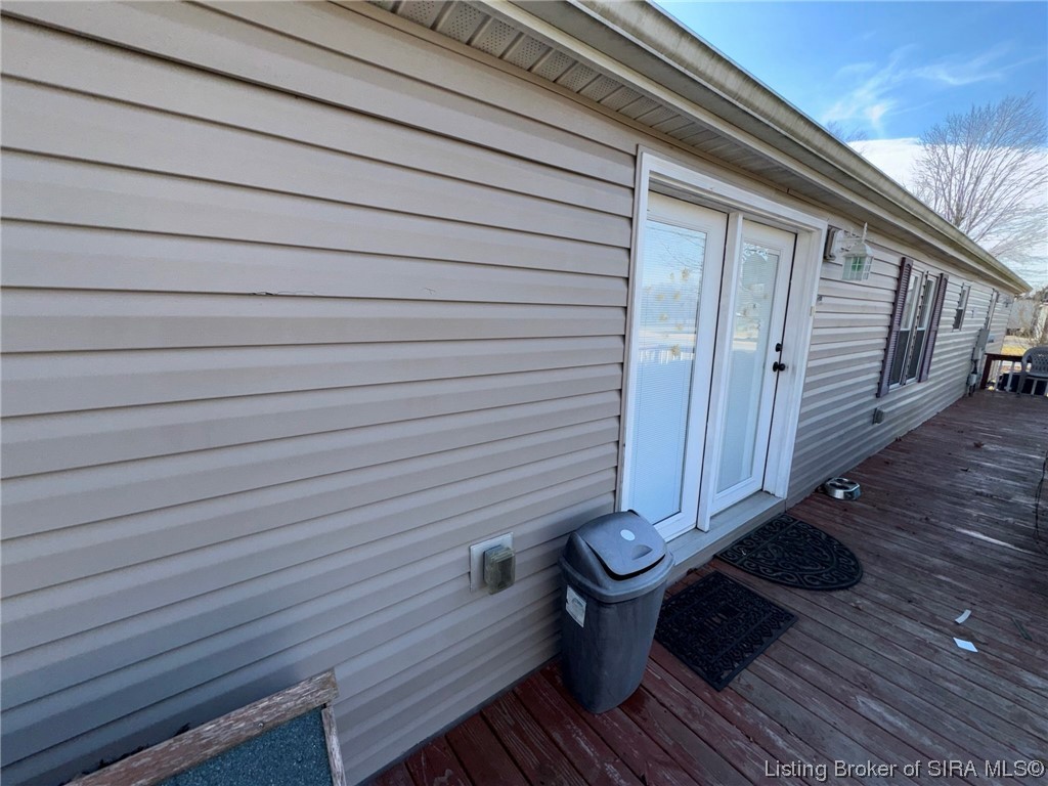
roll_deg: -1.5
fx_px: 424
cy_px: 393
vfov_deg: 85.7
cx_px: 524
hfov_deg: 102.1
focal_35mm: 14
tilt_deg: -11.5
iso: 32
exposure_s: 1/720
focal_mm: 2.22
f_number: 2.2
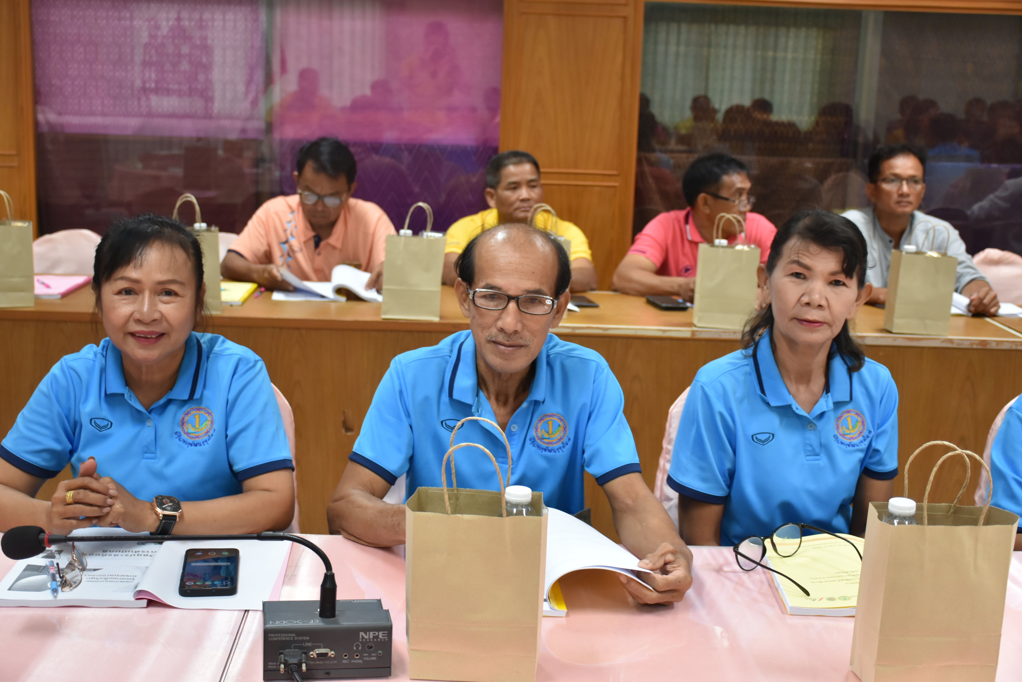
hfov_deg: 41.1
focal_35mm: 48
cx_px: 511
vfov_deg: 28.1
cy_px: 341
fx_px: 1363
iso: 800
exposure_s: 1/50
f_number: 4
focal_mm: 32
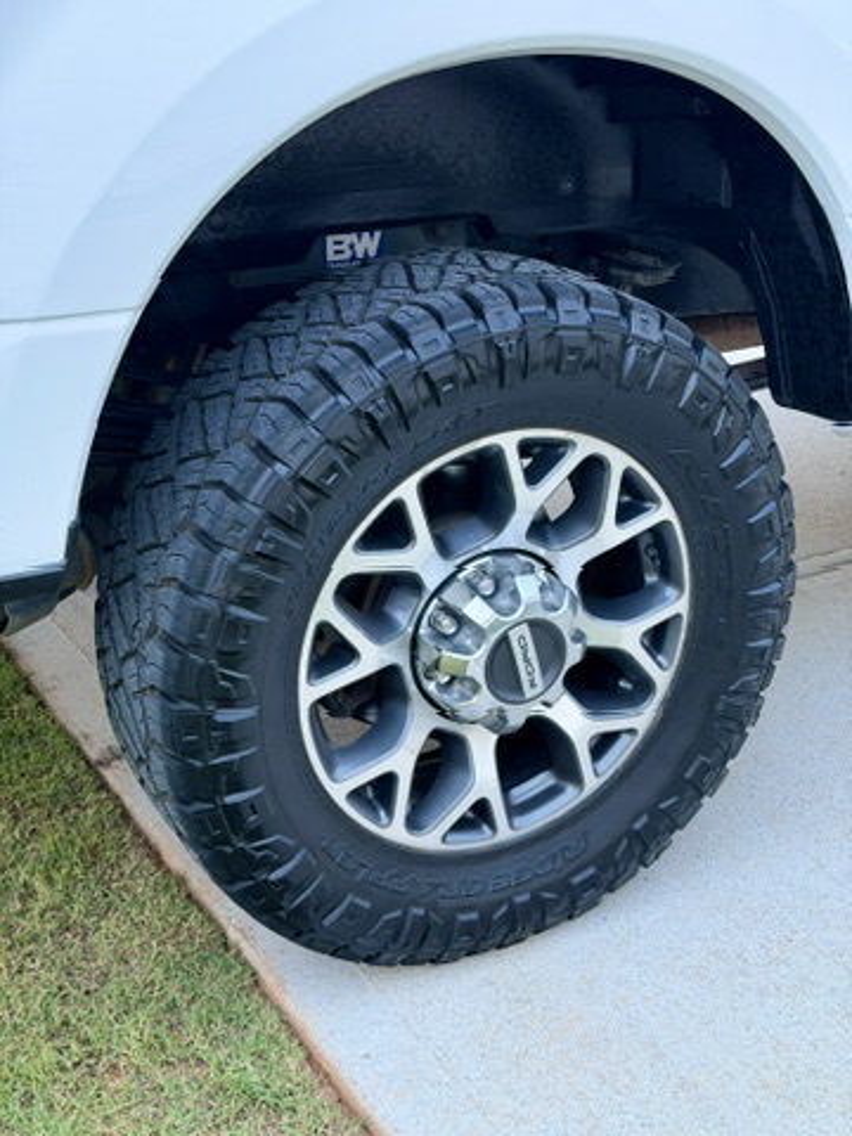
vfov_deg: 39.7
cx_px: 426
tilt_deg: -24.8
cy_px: 568
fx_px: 1575
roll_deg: -0.3
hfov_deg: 30.3
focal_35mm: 48
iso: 250
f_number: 1.78
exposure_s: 1/60
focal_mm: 6.76
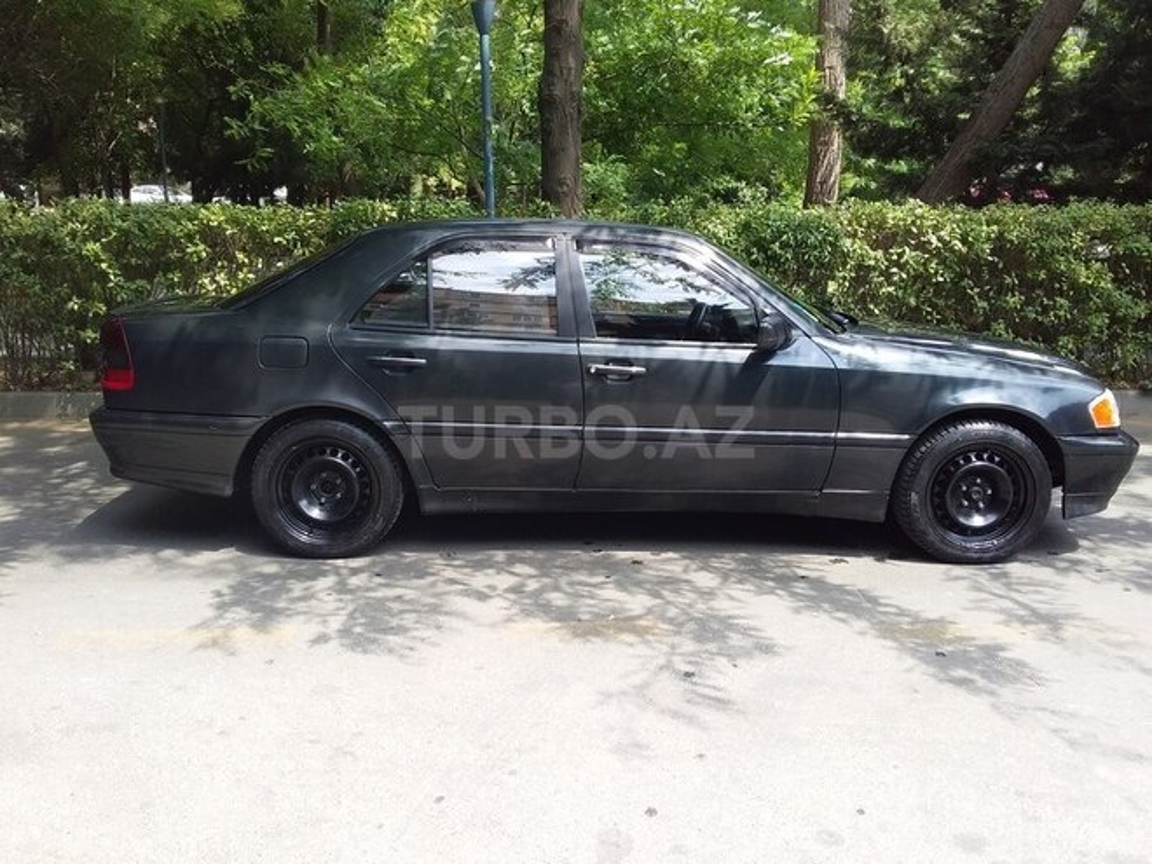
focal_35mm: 31
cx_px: 576
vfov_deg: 45.4
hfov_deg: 58.4
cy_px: 432
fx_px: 1032
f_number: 2.2
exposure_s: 1/268
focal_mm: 3.3
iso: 40
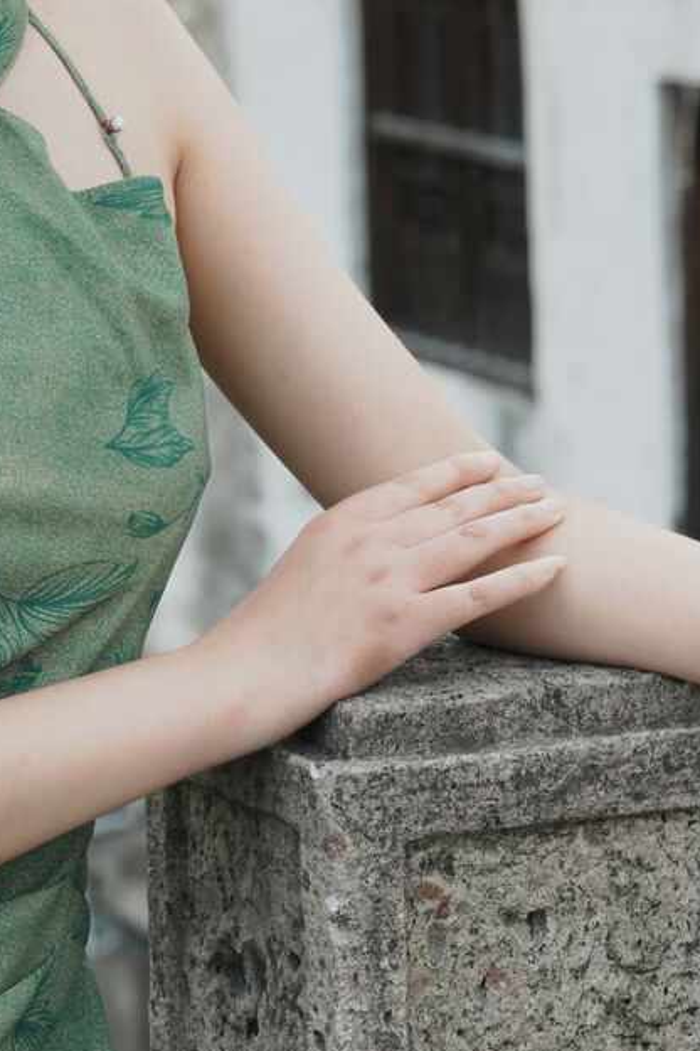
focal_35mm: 245
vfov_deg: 8.4
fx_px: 7145
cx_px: 163
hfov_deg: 5.6
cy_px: 355
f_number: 8
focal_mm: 85
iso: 400
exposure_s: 1/125
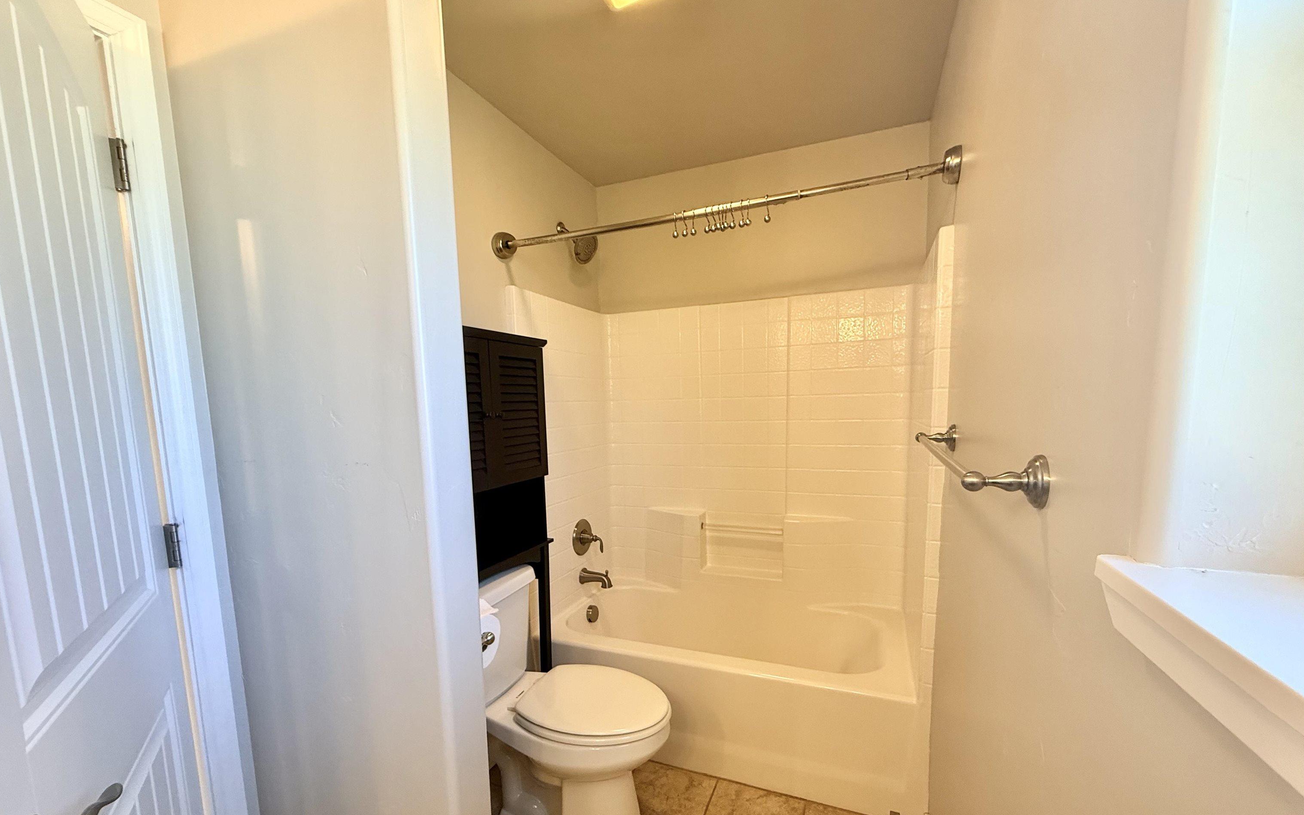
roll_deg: +2.3
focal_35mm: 15
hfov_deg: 101.5
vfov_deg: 74.4
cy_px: 465
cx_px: 653
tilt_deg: -7.0
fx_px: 533
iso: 200
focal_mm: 2.22
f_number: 2.2
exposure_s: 1/60
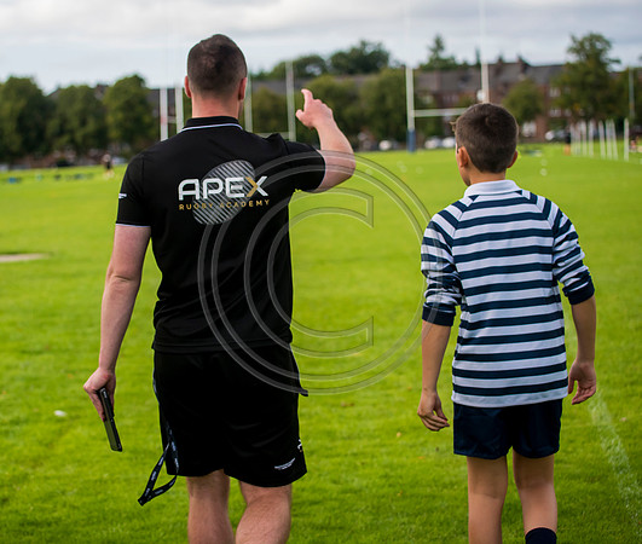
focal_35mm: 84
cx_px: 222
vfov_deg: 18.9
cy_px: 264
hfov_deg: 22.2
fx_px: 1632
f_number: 4
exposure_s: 1/1600
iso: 400
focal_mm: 70
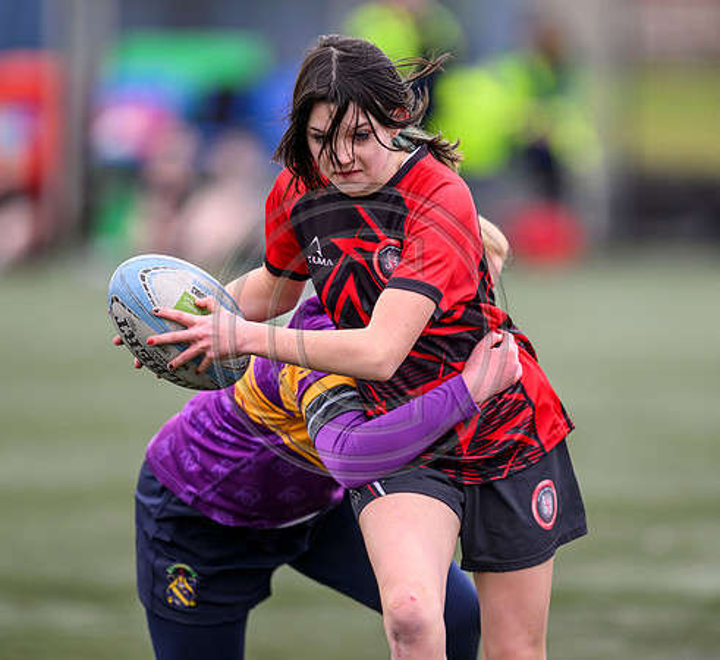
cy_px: 330
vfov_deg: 3.4
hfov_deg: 3.7
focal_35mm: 488
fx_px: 11006
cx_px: 355
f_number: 3.2
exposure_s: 1/1250
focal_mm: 400
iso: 500
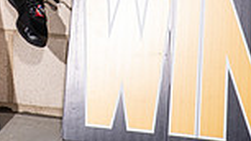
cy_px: -210
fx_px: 1231
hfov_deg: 11.5
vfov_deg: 6.2
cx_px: 10
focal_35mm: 185
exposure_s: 1/320
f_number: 7.1
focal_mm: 60
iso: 100
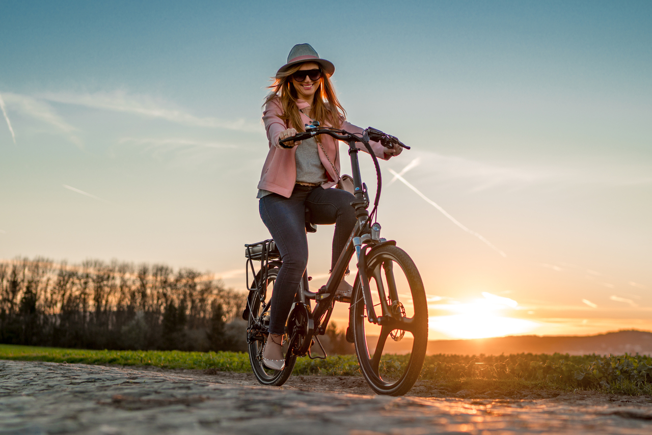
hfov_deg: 54.4
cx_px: 326
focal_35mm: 35
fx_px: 634
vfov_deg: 37.9
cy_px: 218
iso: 50
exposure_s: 1/1000
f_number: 2
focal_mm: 35
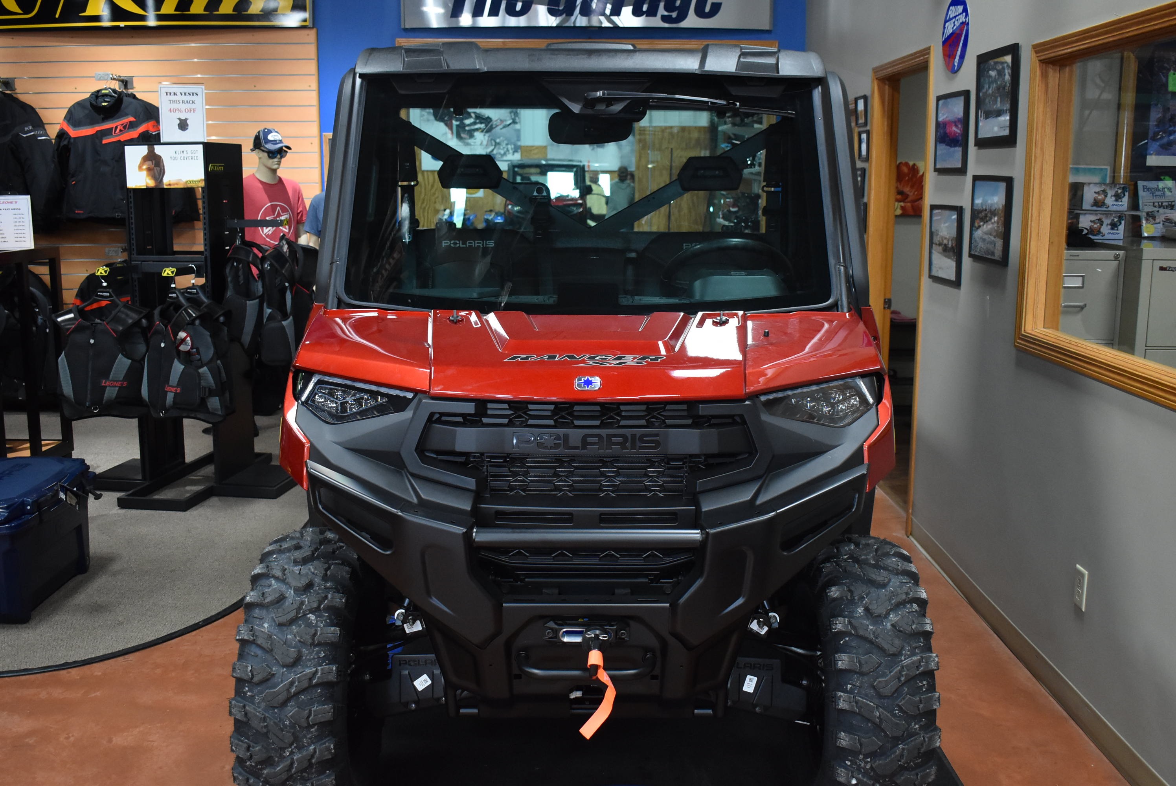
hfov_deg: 53.1
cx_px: 588
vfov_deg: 36.9
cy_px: 393
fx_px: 1177
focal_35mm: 36
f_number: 3.8
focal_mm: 24
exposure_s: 1/125
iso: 2000
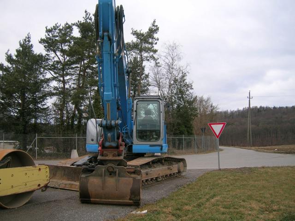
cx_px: 148
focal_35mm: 35
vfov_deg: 40.7
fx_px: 298
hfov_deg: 52.6
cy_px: 110
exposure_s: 1/408
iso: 50
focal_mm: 5.4
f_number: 2.8
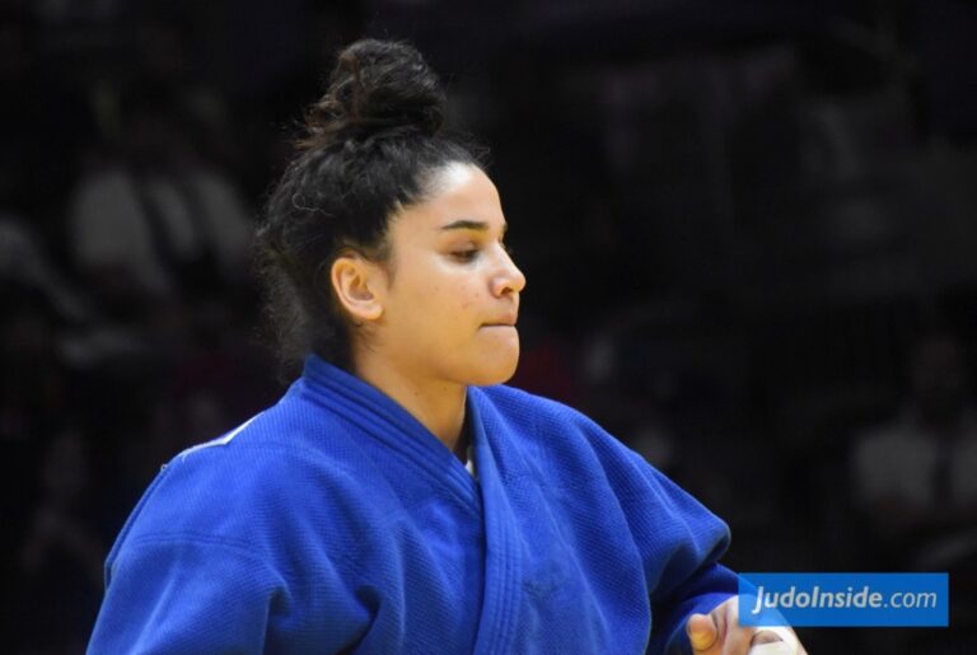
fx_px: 12234
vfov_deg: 3.1
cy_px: 328
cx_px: 488
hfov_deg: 4.6
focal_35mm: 450
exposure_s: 1/800
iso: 3200
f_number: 6.3
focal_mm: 300
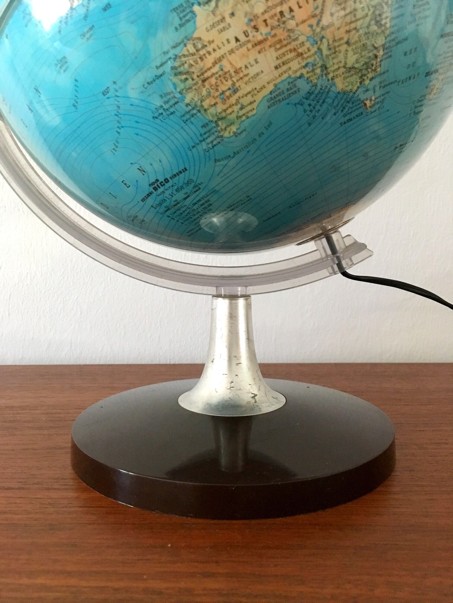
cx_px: 226
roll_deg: +1.0
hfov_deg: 48.2
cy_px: 302
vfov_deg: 61.7
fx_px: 506
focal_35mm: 29
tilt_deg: -7.2
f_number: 2.2
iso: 200
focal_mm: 4.15
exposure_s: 1/25
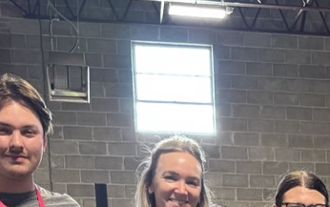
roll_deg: +0.4
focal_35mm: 94
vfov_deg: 12.6
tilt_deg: -11.1
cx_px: 395
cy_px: 385
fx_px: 846
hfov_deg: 20.6
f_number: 1.78
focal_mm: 6.76
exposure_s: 1/60
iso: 250
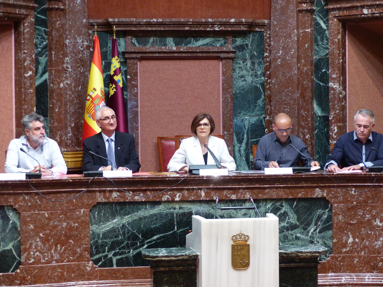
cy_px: 144
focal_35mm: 83
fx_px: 918
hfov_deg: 23.6
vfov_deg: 17.8
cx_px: 192
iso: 400
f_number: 2.8
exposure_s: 1/25
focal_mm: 15
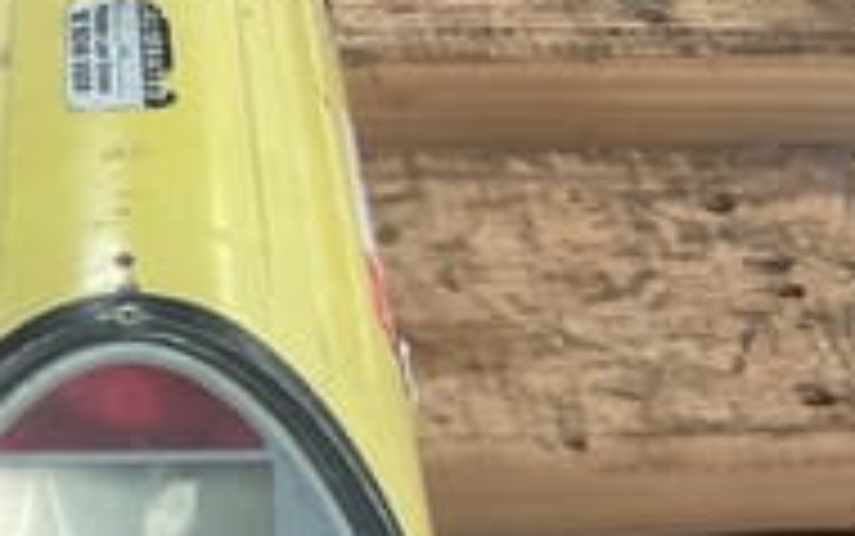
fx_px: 1889
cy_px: 597
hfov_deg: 24.7
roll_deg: -0.4
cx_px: 68
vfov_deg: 15.7
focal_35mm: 81
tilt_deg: -44.7
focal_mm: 3
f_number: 1.8
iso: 250
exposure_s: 1/25
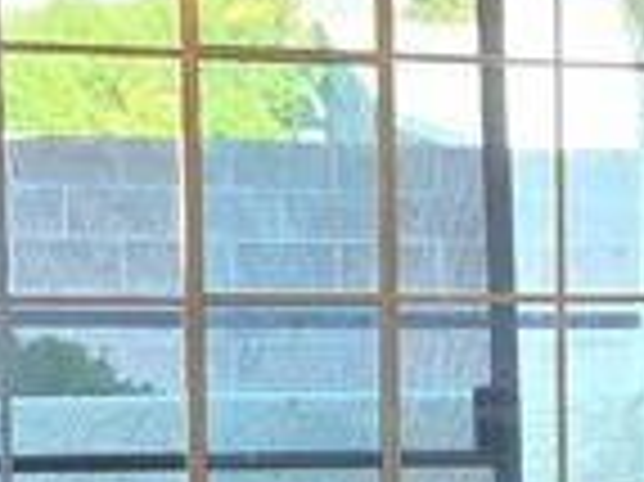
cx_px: 1175
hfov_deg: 11.1
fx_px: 3067
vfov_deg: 8.9
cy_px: 545
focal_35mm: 165
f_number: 1.8
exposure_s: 1/120
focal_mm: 5.4
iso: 125
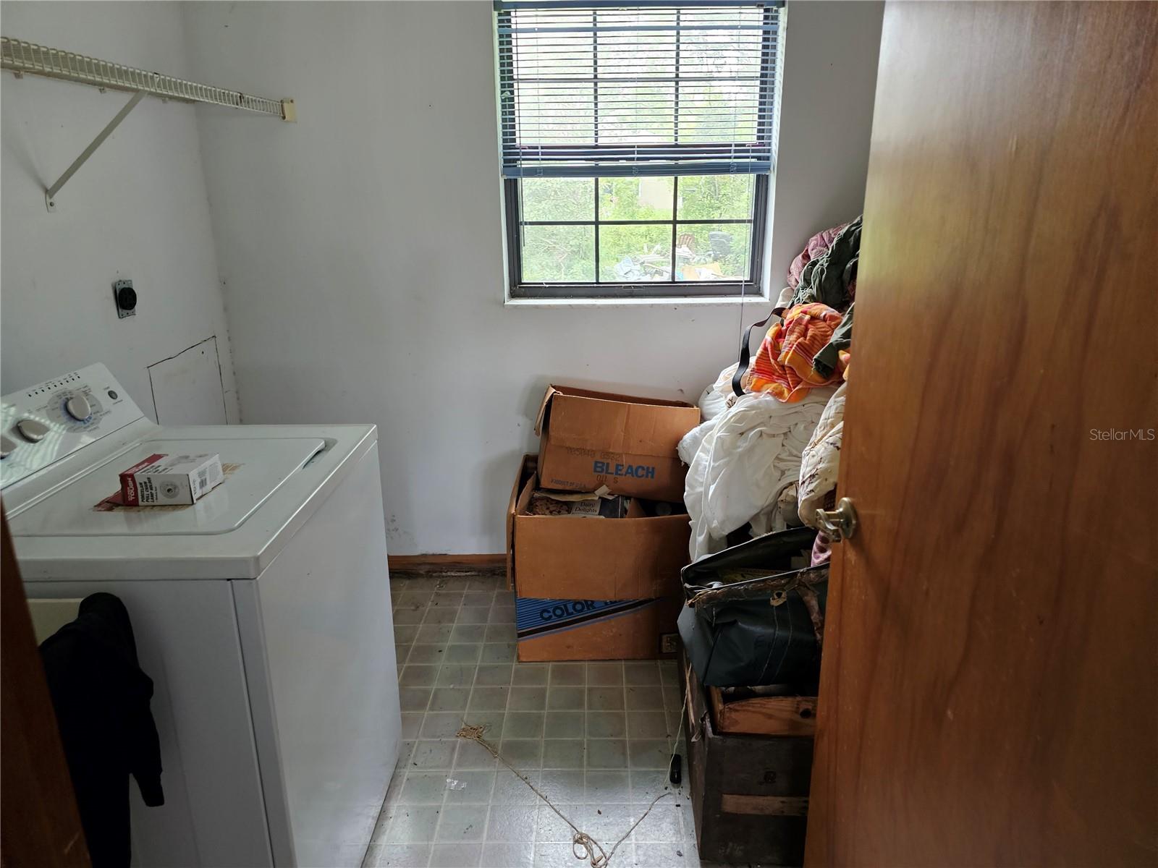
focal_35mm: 23
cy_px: 434
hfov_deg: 73.9
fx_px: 769
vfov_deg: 58.9
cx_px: 579
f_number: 1.7
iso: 400
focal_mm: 6.3
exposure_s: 1/120
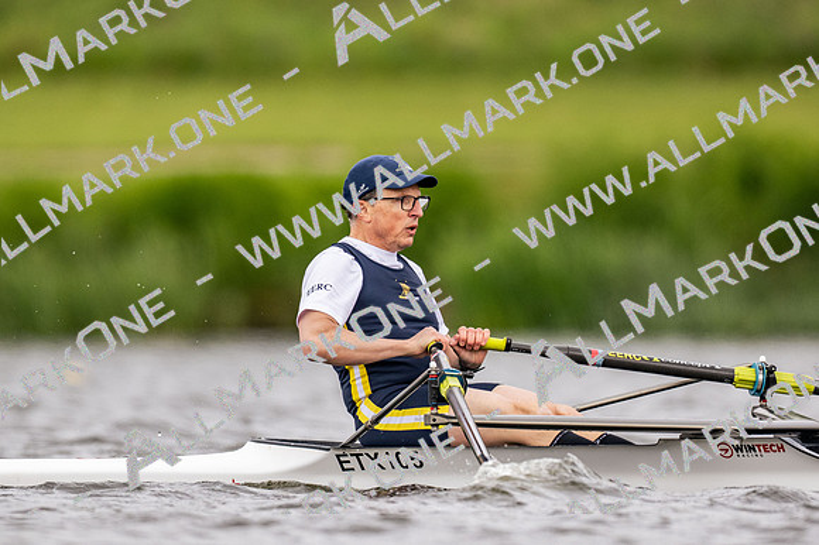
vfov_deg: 1.5
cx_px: 410
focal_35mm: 900
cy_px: 272
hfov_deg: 2.3
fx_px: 20463
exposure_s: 1/2500
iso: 800
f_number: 4
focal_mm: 600
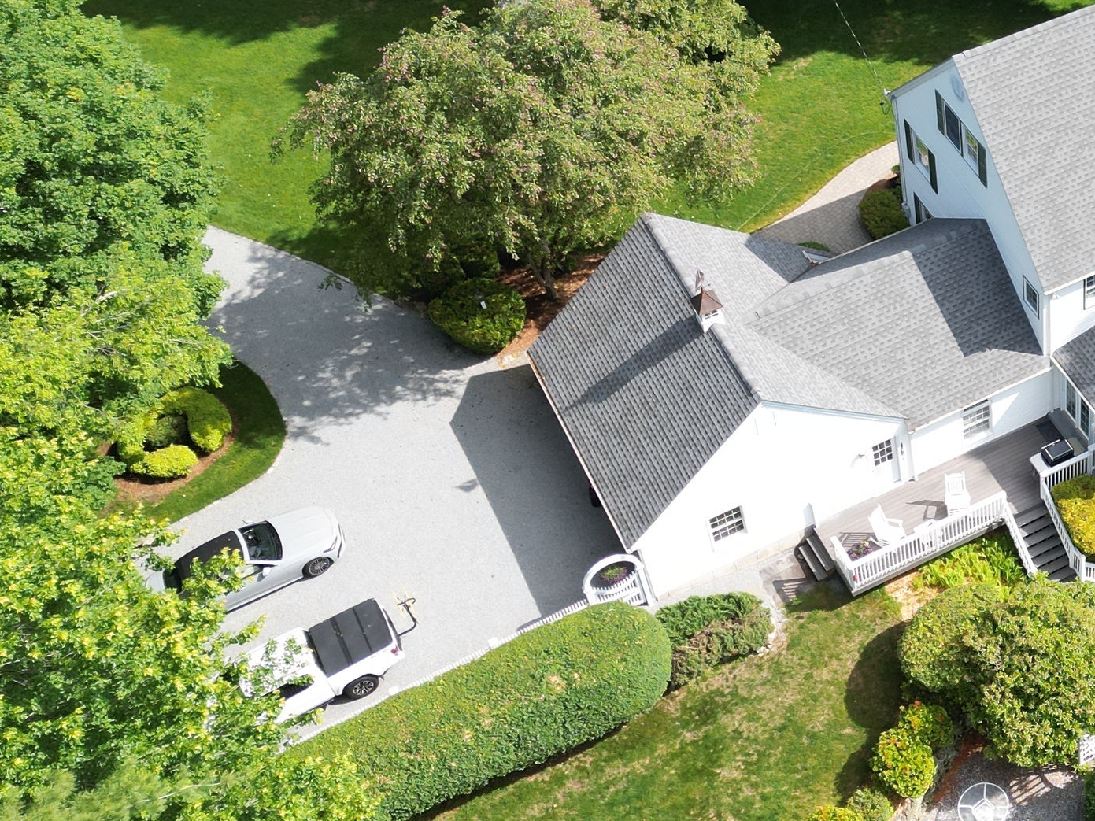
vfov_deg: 27.5
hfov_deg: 33.3
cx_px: 1080
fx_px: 1676
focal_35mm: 53
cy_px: 333
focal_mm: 6.72
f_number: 1.7
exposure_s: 1/1250
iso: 100
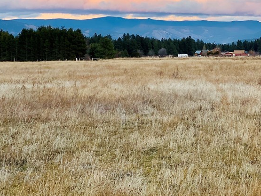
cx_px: 238
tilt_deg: +0.6
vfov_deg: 15.3
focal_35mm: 96
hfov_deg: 20.0
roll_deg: -0.2
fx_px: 724
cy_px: 43
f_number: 2
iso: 25
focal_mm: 6
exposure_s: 1/122
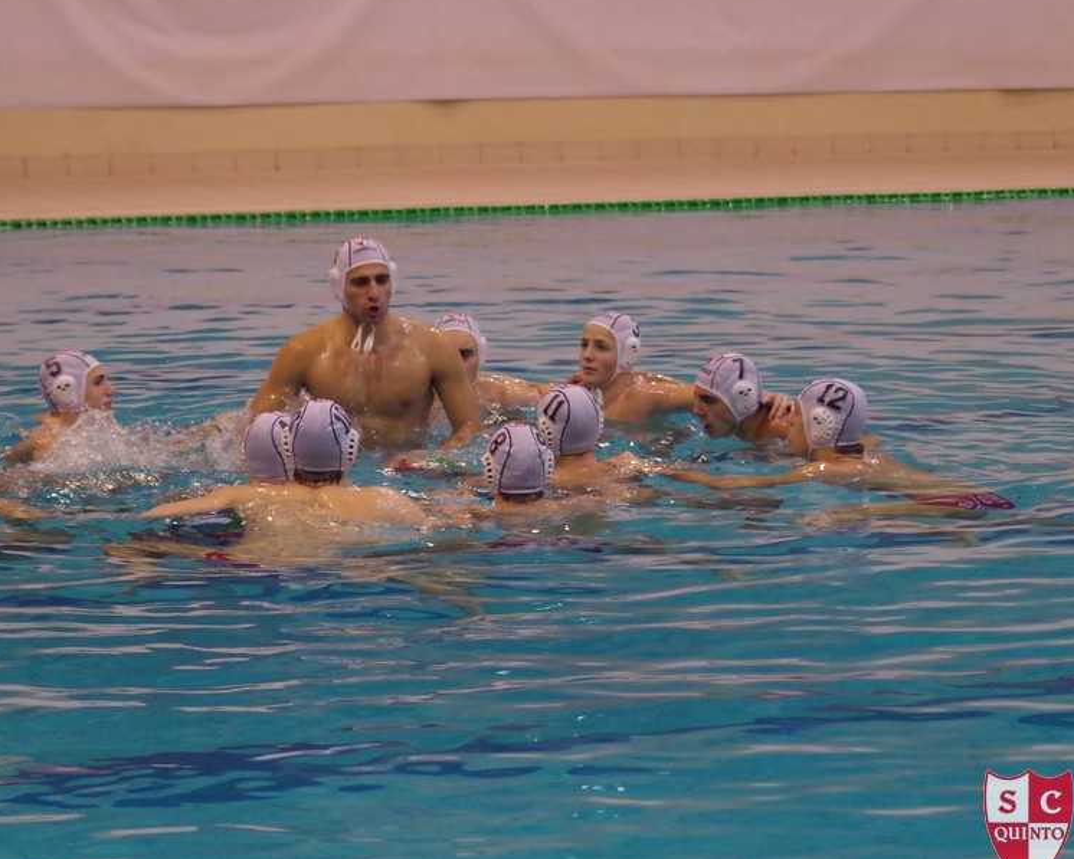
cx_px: 364
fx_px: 4578
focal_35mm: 144
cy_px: 422
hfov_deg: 13.4
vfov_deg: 10.7
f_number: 4
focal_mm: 75
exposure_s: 1/200
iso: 2500
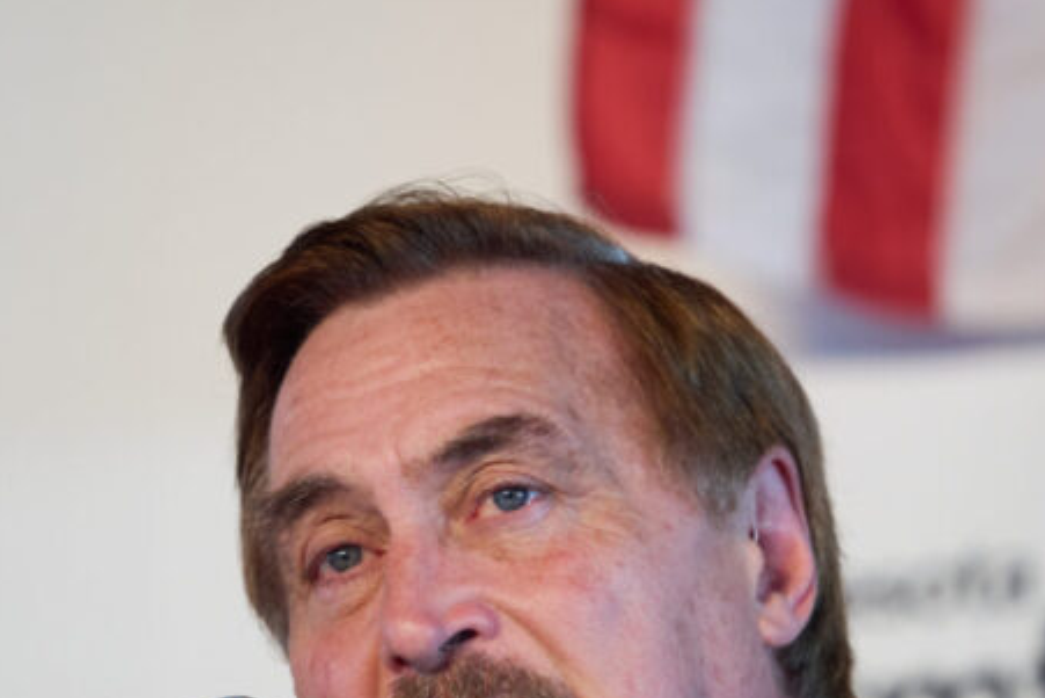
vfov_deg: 2.7
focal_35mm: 511
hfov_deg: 4.0
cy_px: 473
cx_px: 549
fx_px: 14837
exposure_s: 1/200
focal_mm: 300
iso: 1250
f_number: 5.6
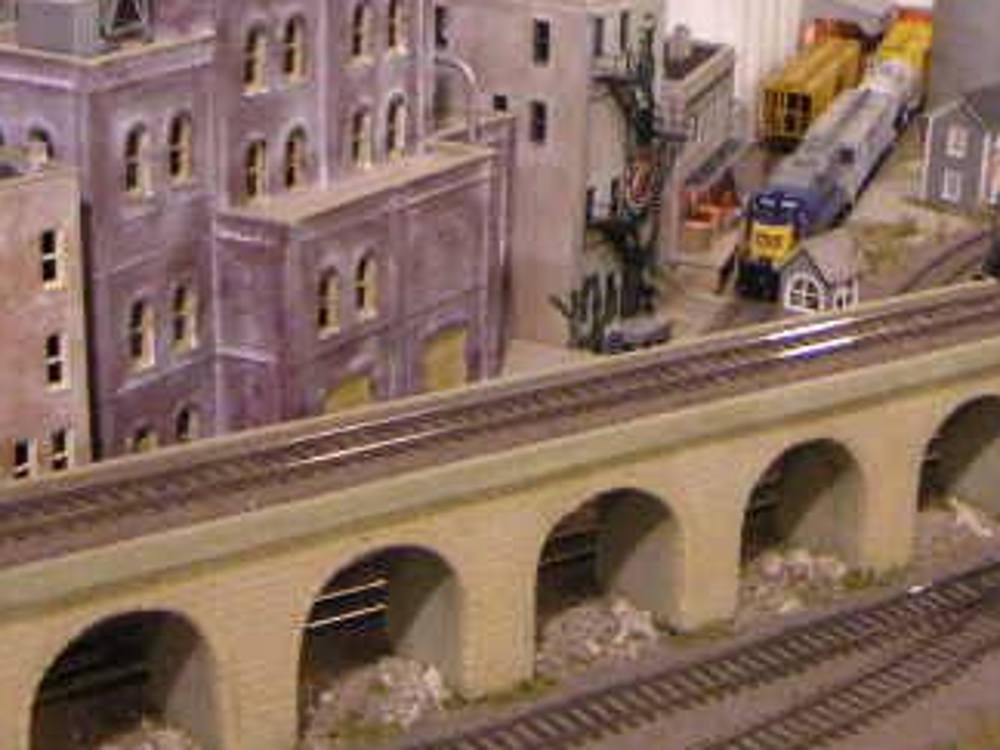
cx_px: 735
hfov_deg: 26.4
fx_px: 2109
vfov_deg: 20.0
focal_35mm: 73
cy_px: 191
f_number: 2.8
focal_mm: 4.8
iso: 400
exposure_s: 1/20
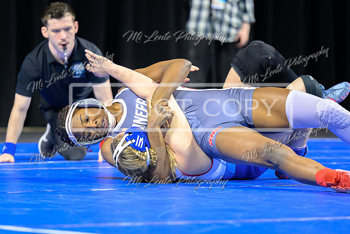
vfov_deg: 5.9
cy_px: 140
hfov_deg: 8.9
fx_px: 2255
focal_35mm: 232
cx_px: 138
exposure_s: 1/800
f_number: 2.8
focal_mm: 160
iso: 4000
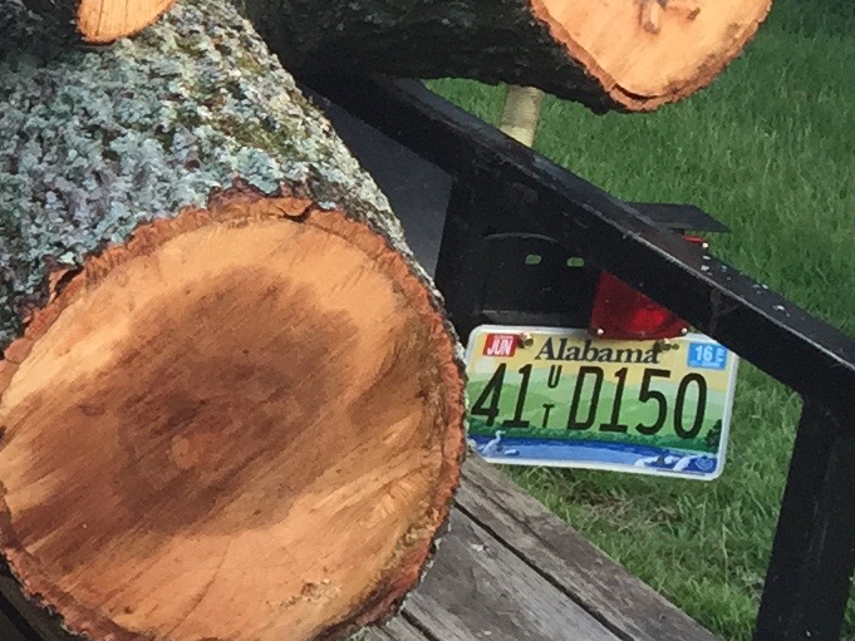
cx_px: -741
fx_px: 3434
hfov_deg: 12.8
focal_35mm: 139
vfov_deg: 10.6
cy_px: 73
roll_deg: -1.8
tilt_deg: -9.7
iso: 50
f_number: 2.2
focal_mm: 4.15
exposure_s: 1/120
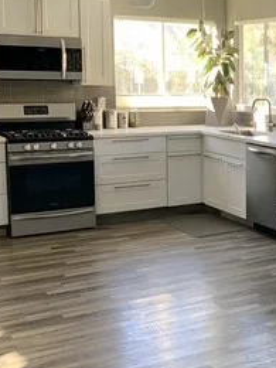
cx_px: 330
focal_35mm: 64
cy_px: 163
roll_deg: +0.6
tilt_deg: -6.0
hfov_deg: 21.3
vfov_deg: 30.2
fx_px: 680
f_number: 1.8
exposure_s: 1/72
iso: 100
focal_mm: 4.25
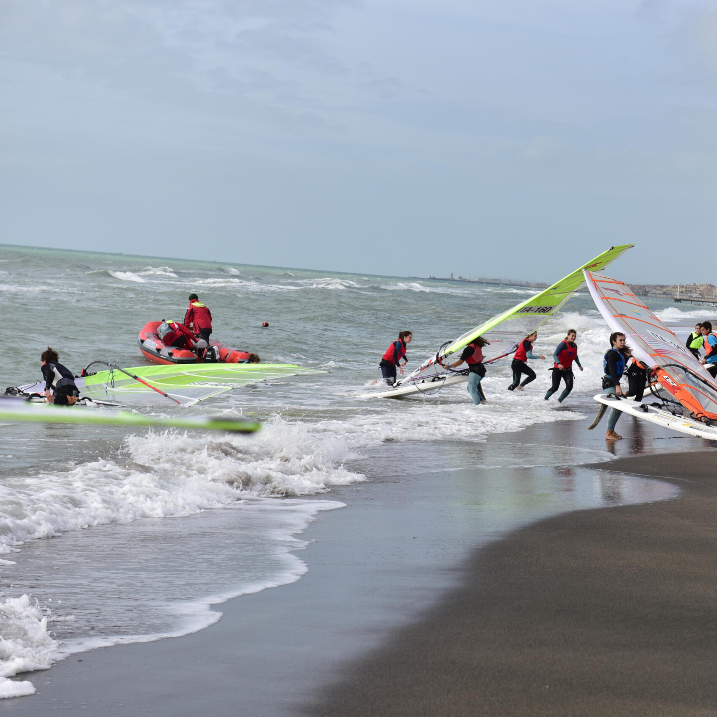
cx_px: 538
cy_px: 361
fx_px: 2109
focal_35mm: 90
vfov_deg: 19.3
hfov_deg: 19.2
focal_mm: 70
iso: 100
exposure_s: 1/800
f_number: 5
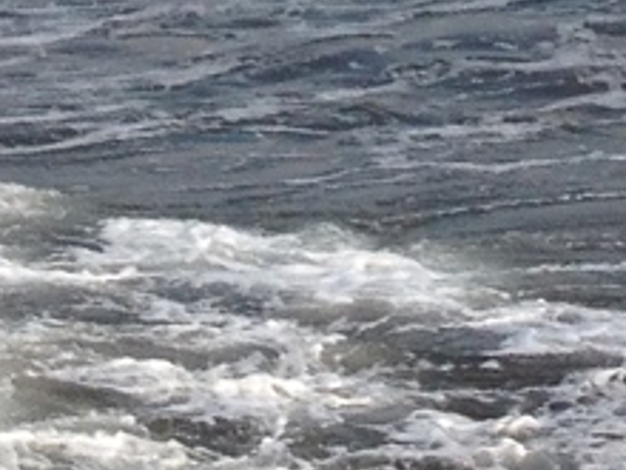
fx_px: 4593
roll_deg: +0.8
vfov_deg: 5.5
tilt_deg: -1.2
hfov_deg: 7.8
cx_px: 324
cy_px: -894
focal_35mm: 254
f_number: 2.4
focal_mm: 4.28
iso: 50
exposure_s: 1/1783
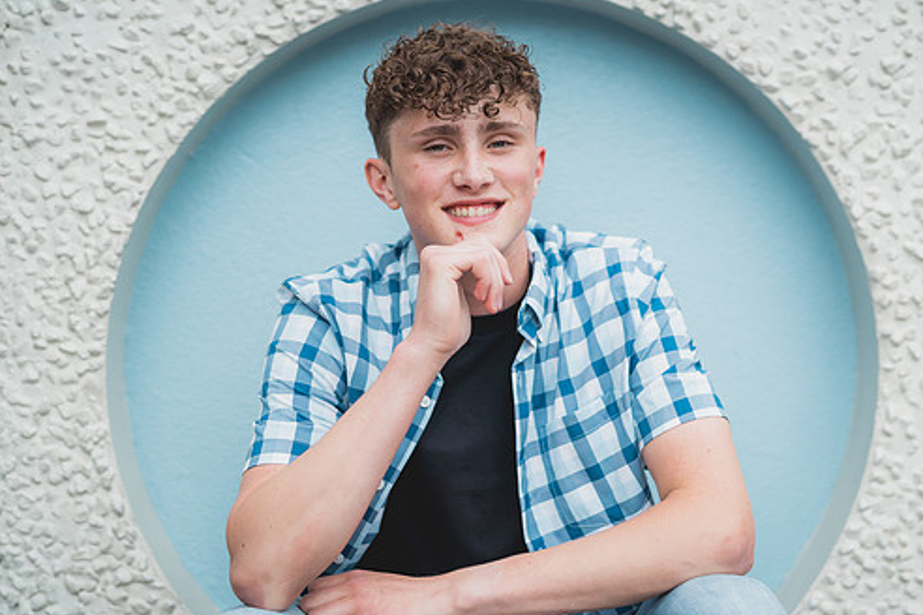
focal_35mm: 59
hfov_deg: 33.9
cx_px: 493
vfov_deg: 23.0
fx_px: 1513
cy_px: 277
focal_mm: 50
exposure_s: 1/4000
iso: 800
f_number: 1.4
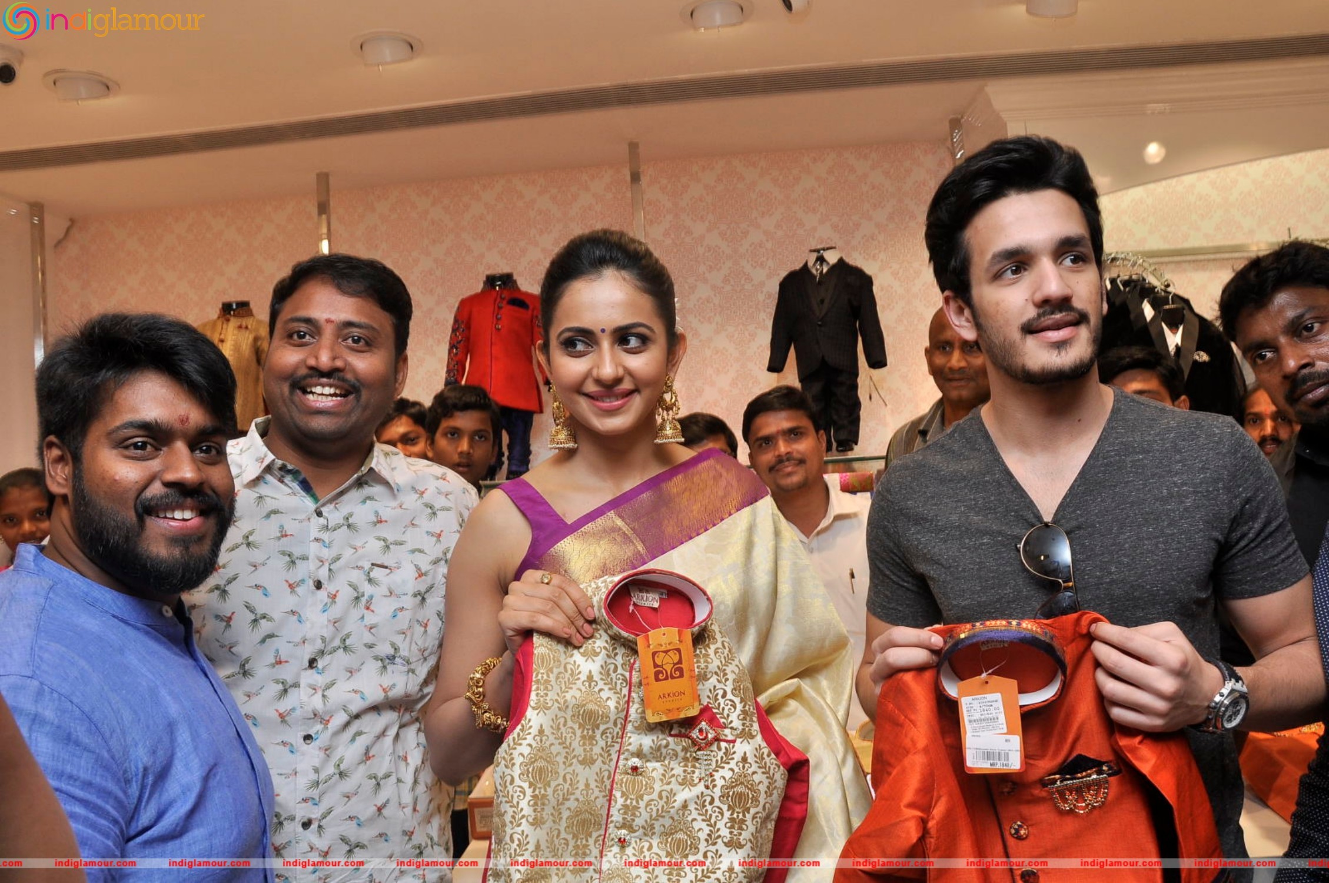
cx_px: 664
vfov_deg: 47.8
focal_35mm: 27
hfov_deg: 67.4
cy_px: 442
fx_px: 996
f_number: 8
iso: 400
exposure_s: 1/125
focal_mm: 18
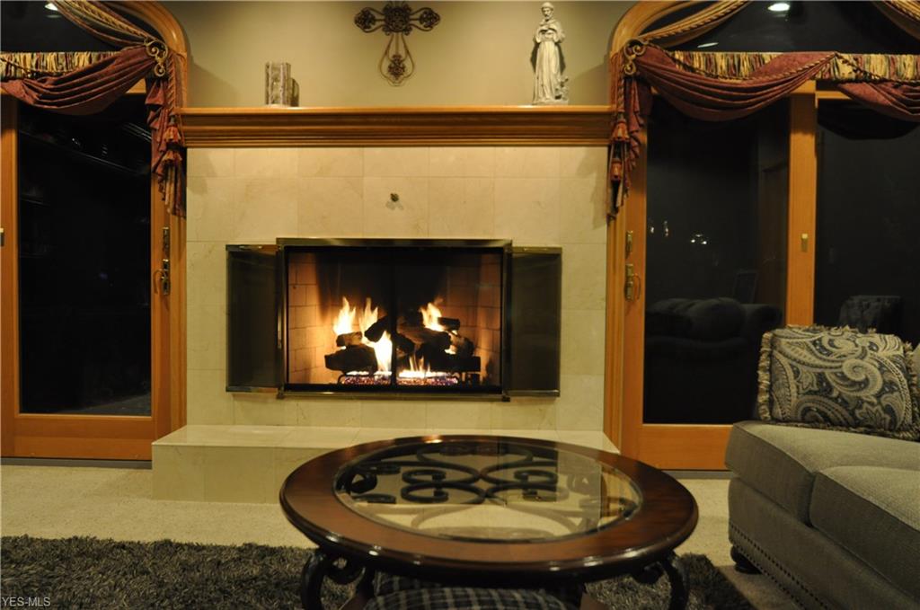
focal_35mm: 36
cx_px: 460
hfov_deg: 53.2
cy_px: 305
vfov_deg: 36.7
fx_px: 918
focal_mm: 24
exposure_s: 1/8
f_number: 4.5
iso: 1000
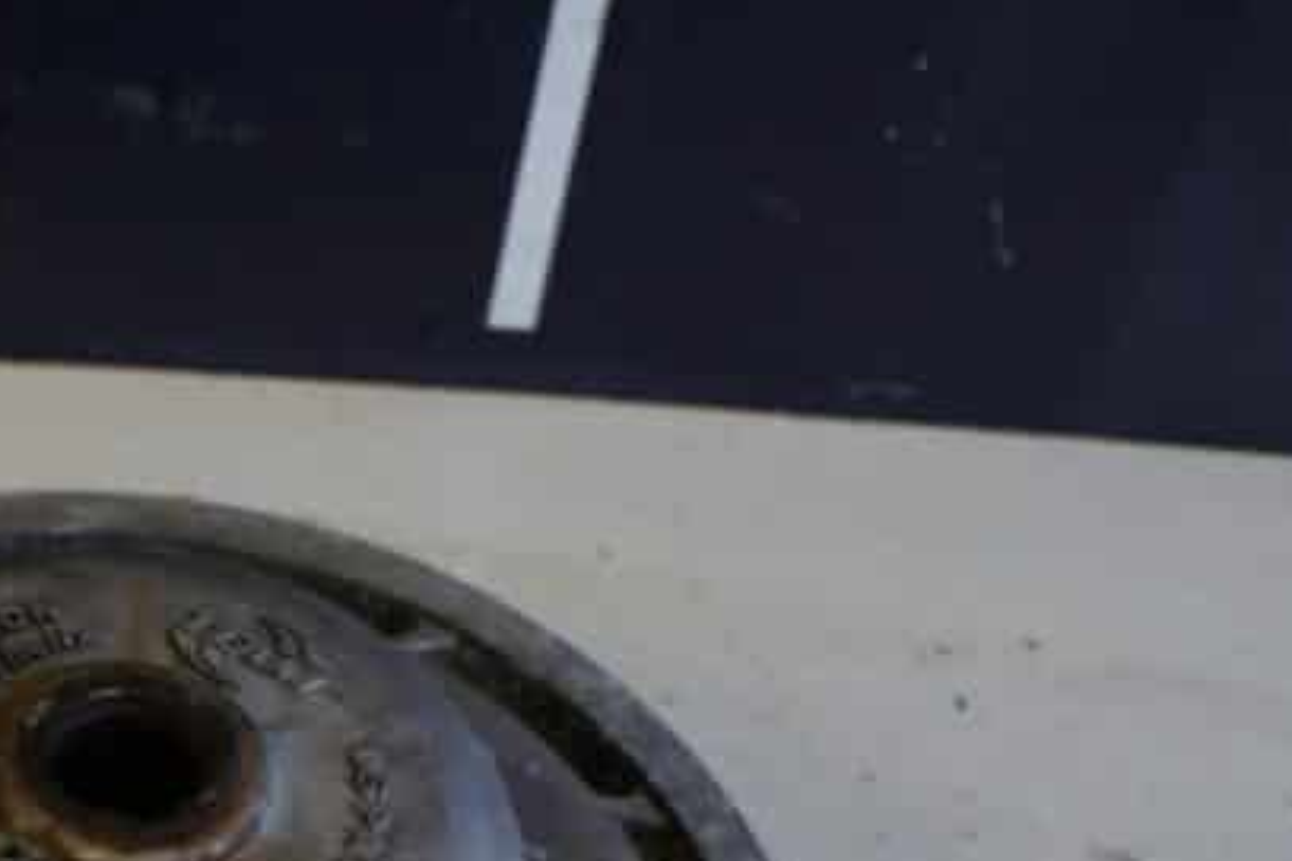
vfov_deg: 19.0
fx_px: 2439
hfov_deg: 28.7
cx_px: 165
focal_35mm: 68
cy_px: 1002
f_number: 4
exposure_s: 1/60
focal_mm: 18
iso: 800
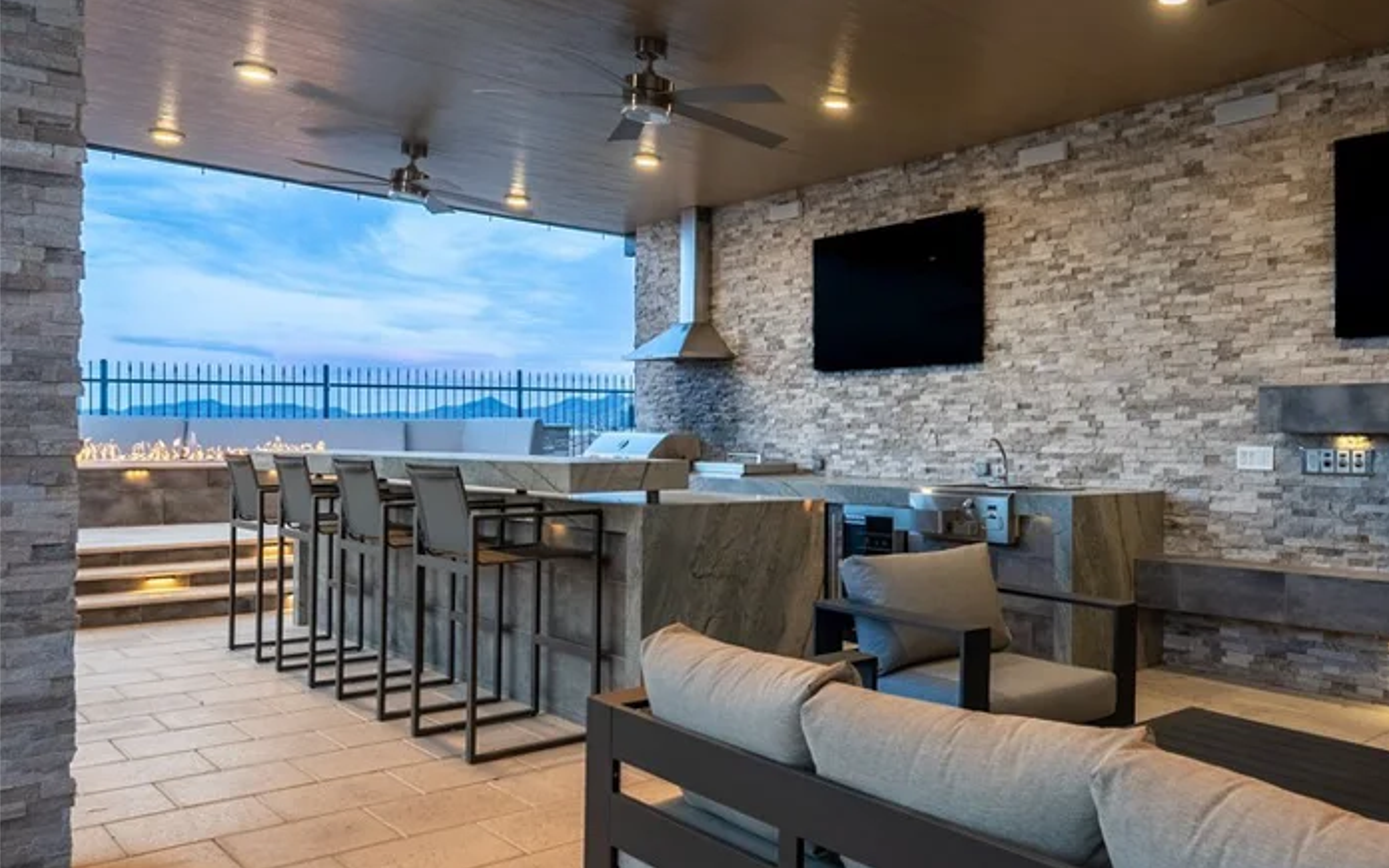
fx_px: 1136
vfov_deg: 41.8
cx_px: 1020
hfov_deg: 59.9
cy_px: 434
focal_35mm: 30
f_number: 7.1
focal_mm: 20
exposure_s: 1/200
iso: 250
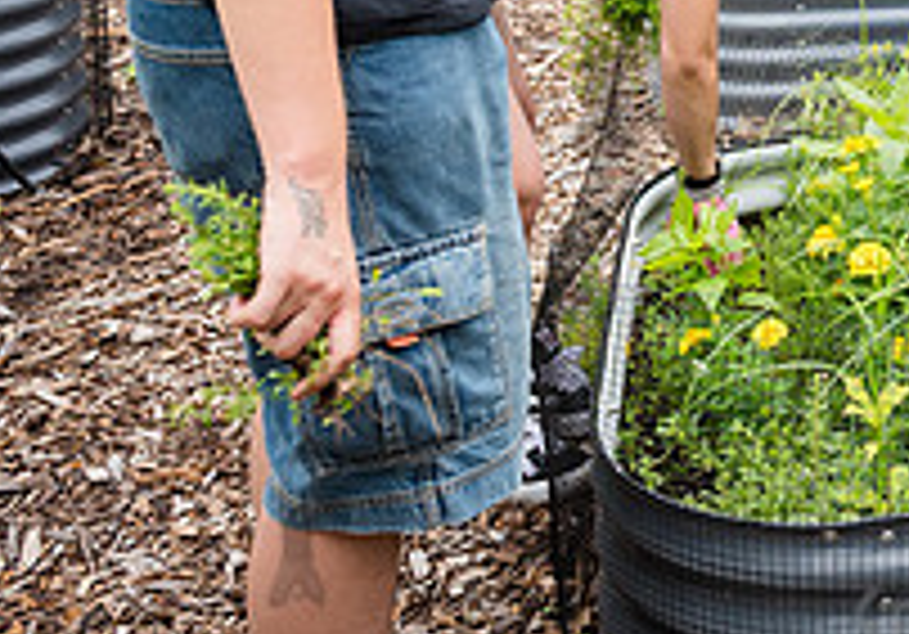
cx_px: 1147
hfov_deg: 24.5
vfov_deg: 18.3
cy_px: -160
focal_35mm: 72
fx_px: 1845
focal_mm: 24
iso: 640
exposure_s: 1/400
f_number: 4.5
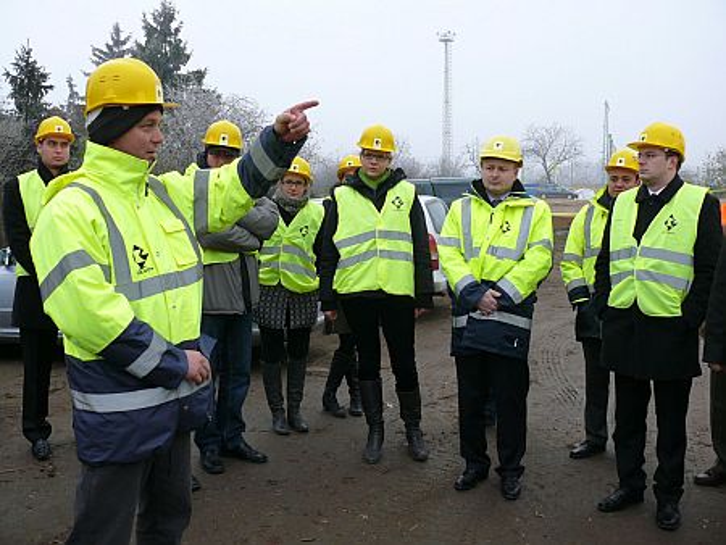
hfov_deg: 52.6
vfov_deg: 40.7
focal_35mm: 35
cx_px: 363
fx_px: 734
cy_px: 272
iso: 100
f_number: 4
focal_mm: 7.4
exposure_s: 1/160
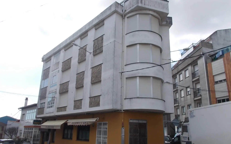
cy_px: 79
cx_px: 117
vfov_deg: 44.5
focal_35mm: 28
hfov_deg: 66.5
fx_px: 176
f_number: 8
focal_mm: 4.6
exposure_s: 1/125
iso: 80
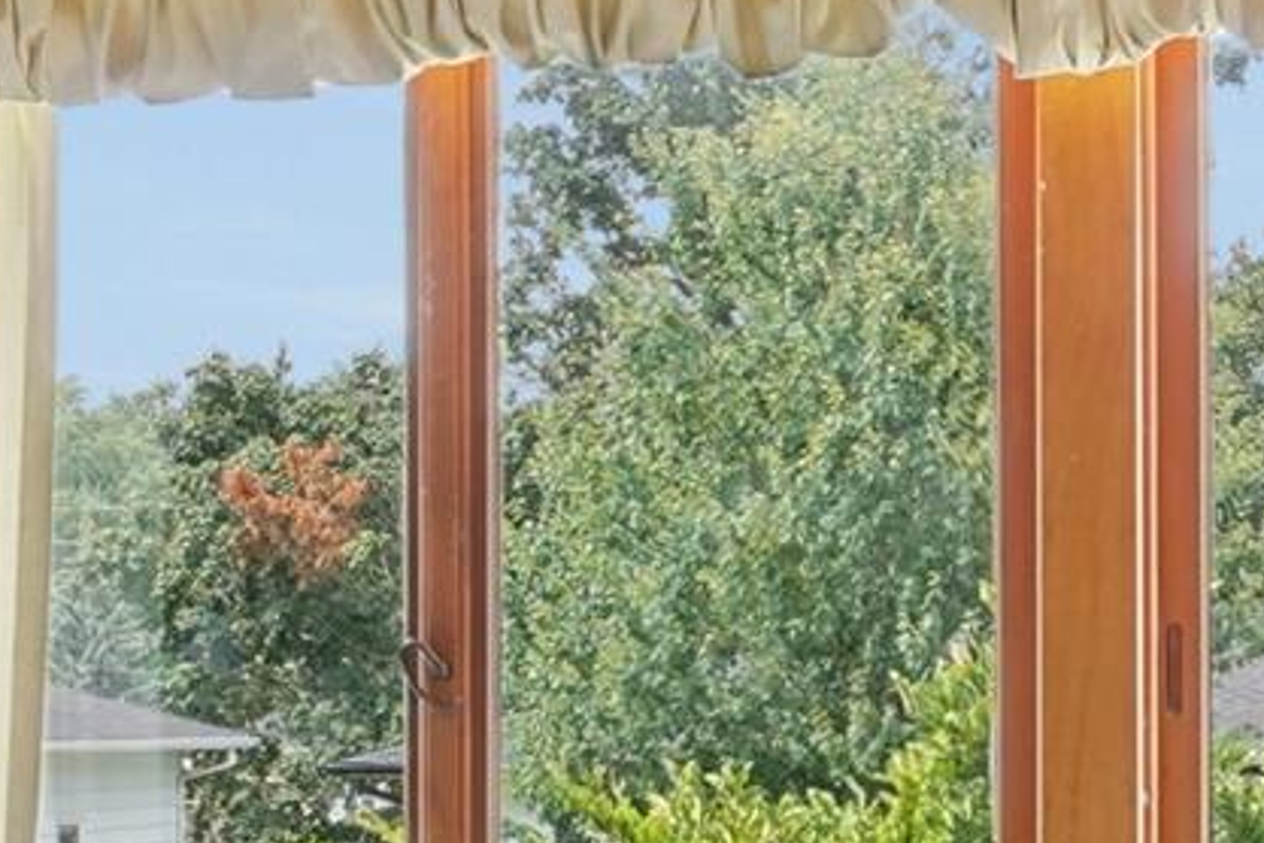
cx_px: 100
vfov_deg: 11.6
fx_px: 4143
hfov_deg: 17.1
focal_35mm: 118
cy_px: 713
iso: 400
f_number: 9
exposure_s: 1/20
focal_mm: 16
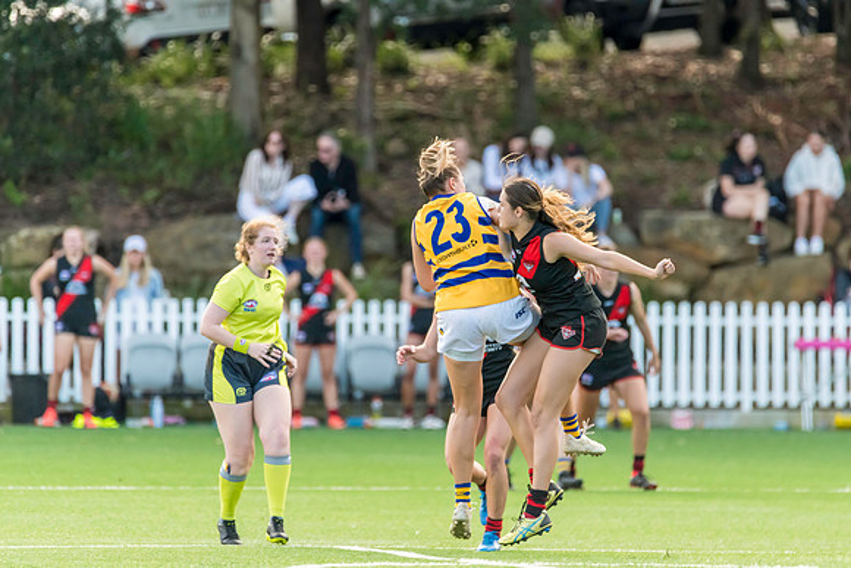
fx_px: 15246
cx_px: 457
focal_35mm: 645
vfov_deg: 2.1
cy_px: 263
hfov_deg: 3.2
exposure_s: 1/1600
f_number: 6.3
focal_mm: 600
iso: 3200
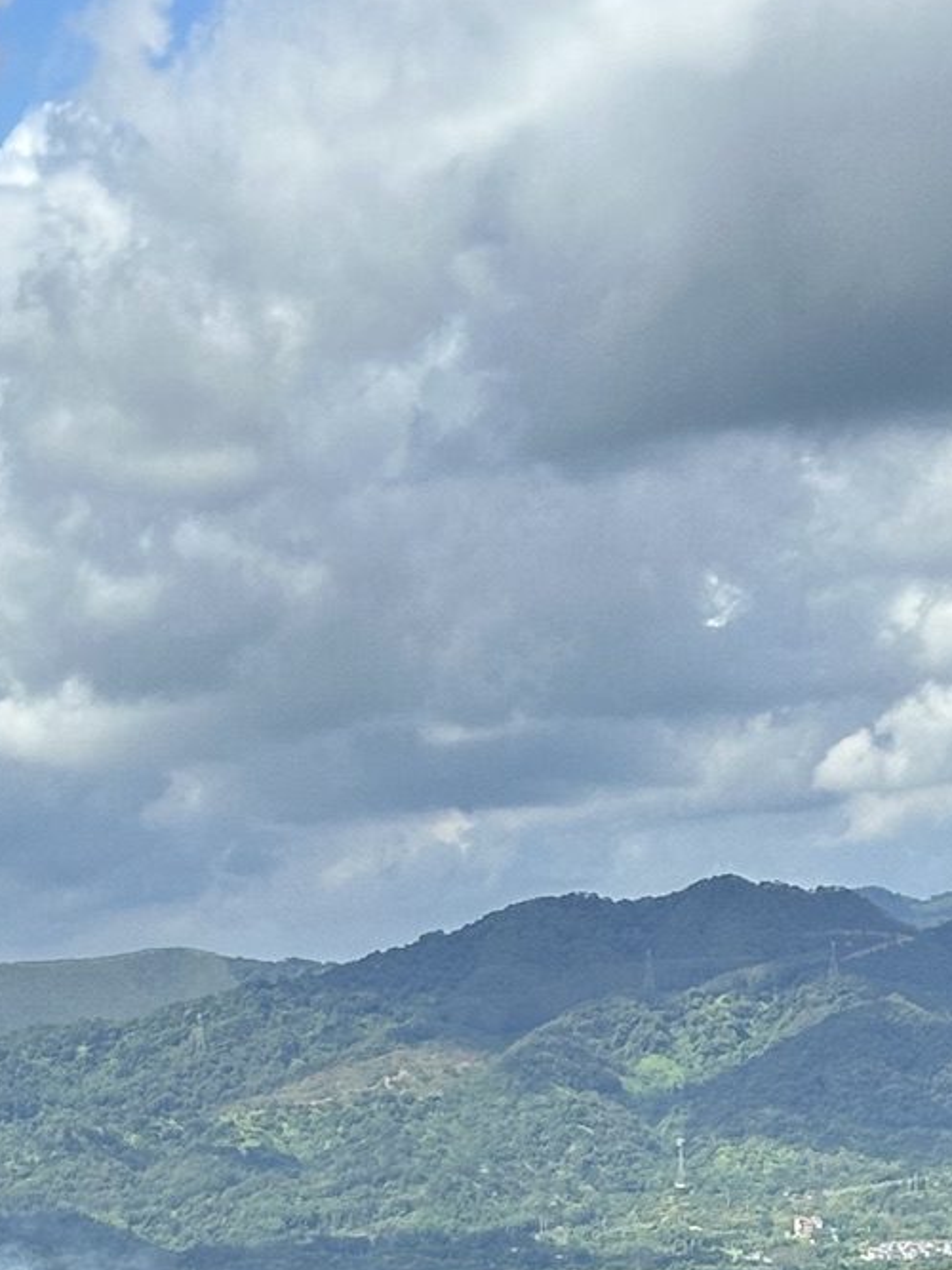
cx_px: -169
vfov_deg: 13.0
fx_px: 5282
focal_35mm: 144
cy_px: 1881
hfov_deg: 10.1
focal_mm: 6.86
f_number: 1.78
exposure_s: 1/2160
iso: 64
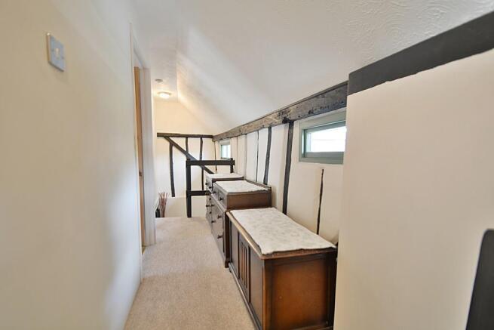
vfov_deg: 77.4
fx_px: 206
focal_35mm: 15
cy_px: 165
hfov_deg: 100.4
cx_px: 247
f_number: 3.5
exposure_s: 1/2
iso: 100
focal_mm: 10
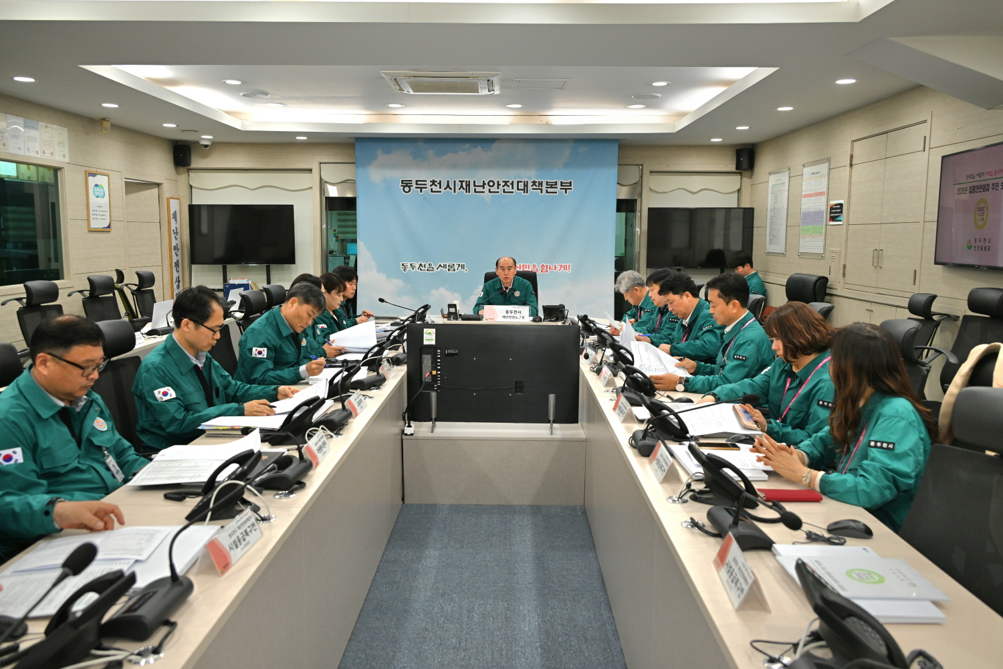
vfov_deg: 45.0
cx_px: 502
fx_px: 808
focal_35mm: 29
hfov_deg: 63.7
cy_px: 334
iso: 500
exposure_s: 1/100
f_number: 5
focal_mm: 29
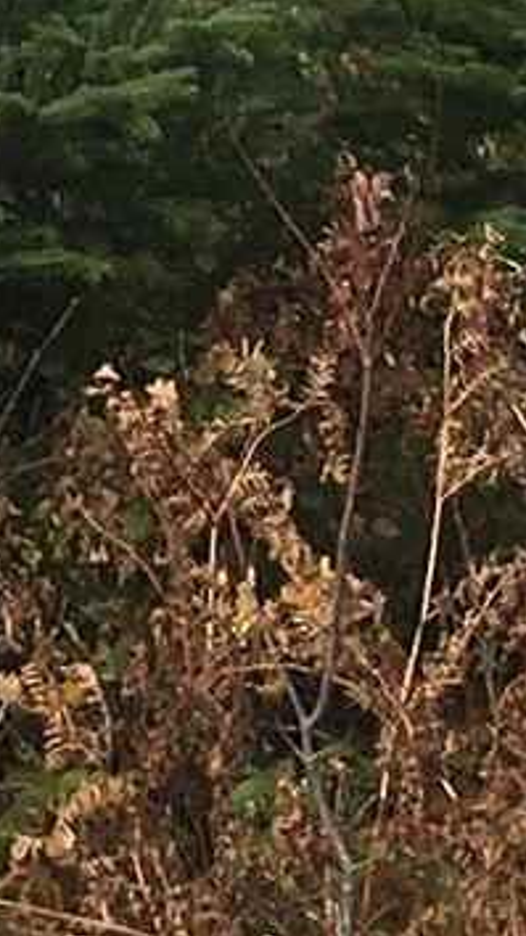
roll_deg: +1.3
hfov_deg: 4.3
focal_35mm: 274
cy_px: -1449
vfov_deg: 7.3
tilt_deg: -6.6
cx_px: -909
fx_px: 6797
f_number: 2.2
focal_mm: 4.15
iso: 25
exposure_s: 1/1326
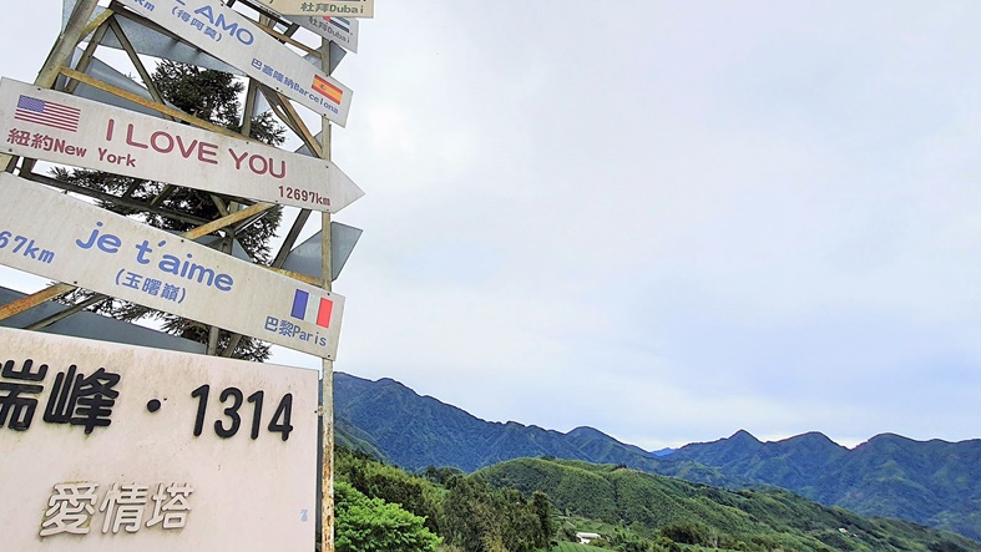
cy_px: 191
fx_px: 468
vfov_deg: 59.8
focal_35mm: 18
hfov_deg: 91.2
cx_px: 381
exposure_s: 1/696
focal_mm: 1.74
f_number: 2.2
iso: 50
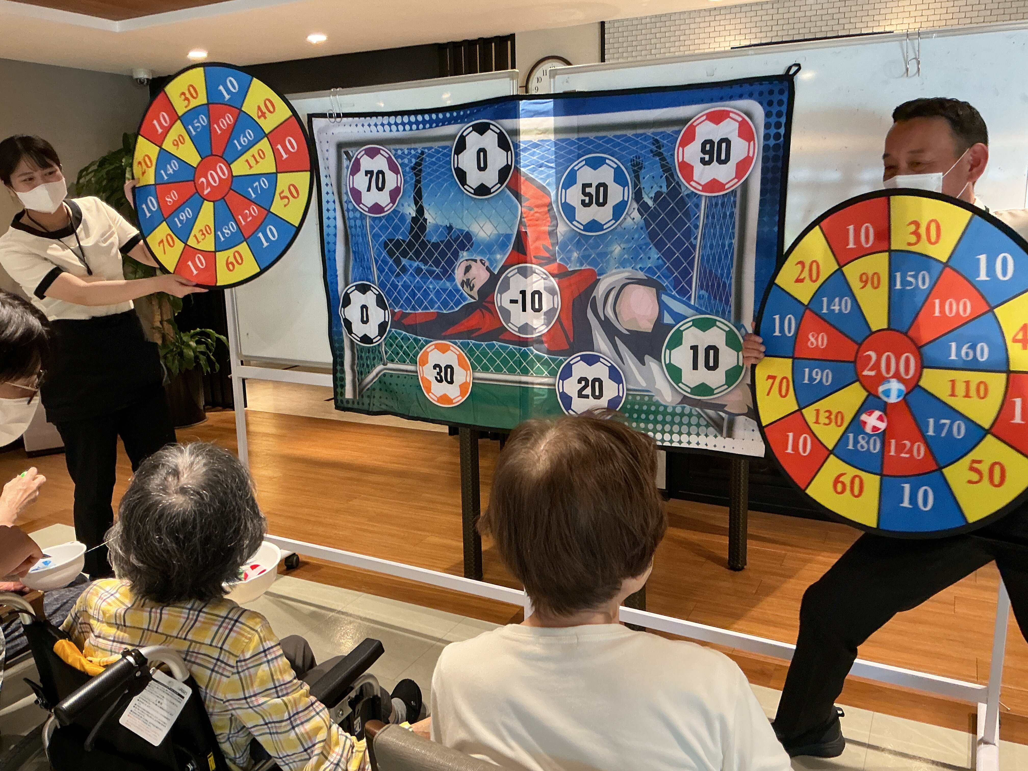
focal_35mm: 29
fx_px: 861
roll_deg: +1.7
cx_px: 514
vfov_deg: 48.2
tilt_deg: -13.9
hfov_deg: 61.7
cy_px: 386
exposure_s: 1/60
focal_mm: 3
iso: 160
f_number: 1.8
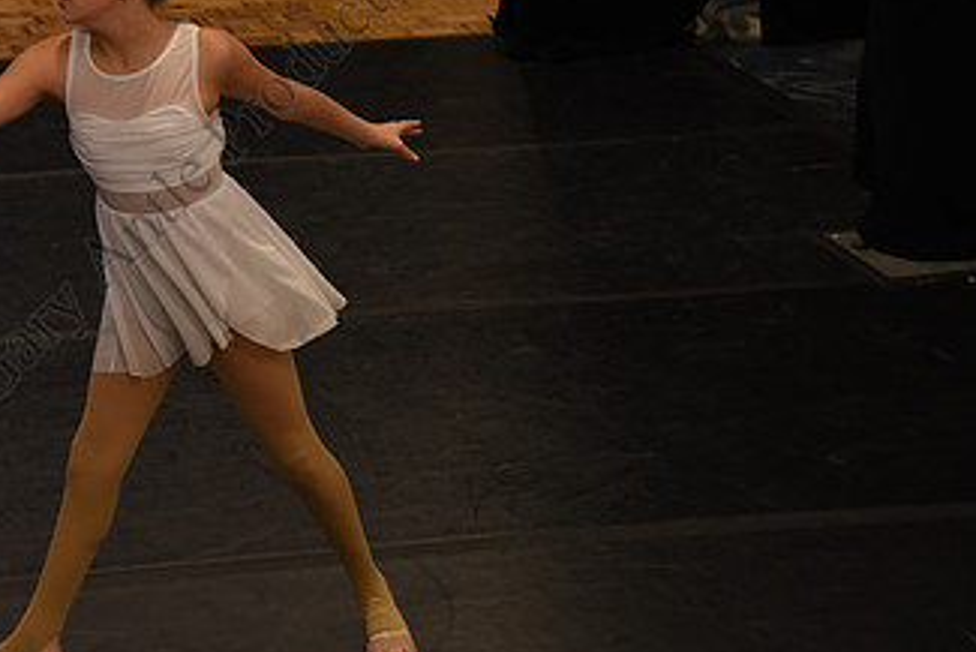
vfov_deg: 11.0
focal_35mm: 125
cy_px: 176
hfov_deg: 16.3
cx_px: 198
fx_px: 3390
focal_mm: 70
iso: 2500
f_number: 4
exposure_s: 1/400
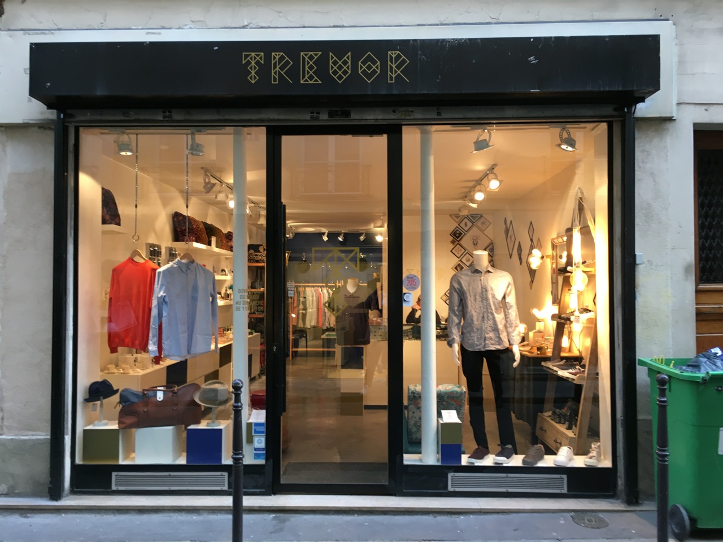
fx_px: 606
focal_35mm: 29
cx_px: 362
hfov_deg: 61.7
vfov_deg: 48.2
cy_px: 271
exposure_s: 1/33
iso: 80
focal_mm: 4.15
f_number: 2.2
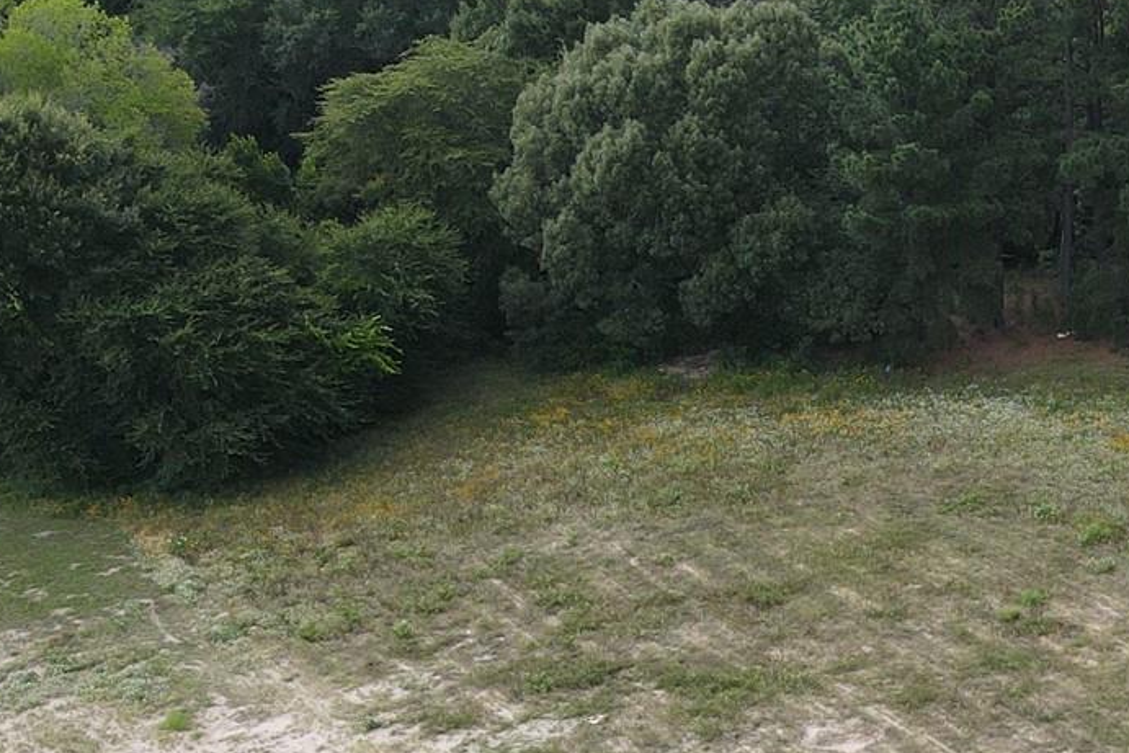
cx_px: 1256
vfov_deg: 17.3
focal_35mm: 74
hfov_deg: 25.3
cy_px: 975
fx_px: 2321
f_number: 2.8
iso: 100
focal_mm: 4.5
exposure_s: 1/120
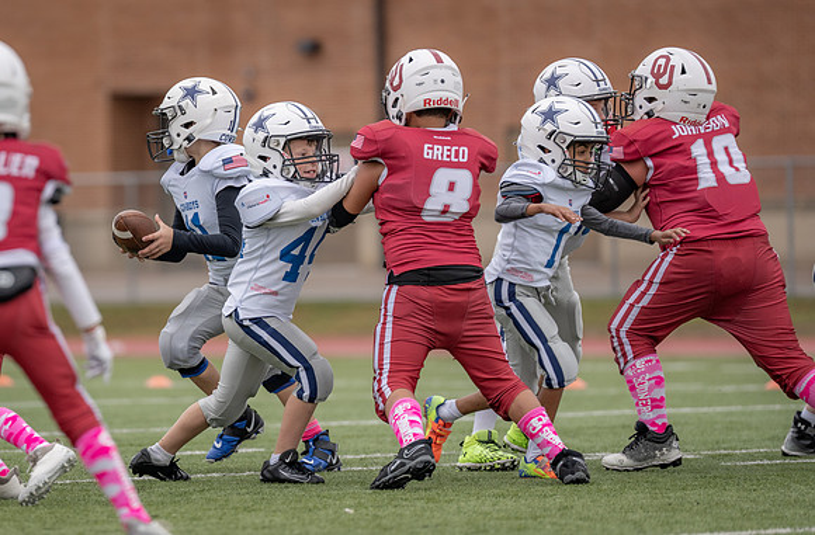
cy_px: 270
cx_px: 221
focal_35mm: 293
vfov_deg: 4.6
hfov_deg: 7.1
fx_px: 6603
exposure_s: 1/1250
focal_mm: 200
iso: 200
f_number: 2.8
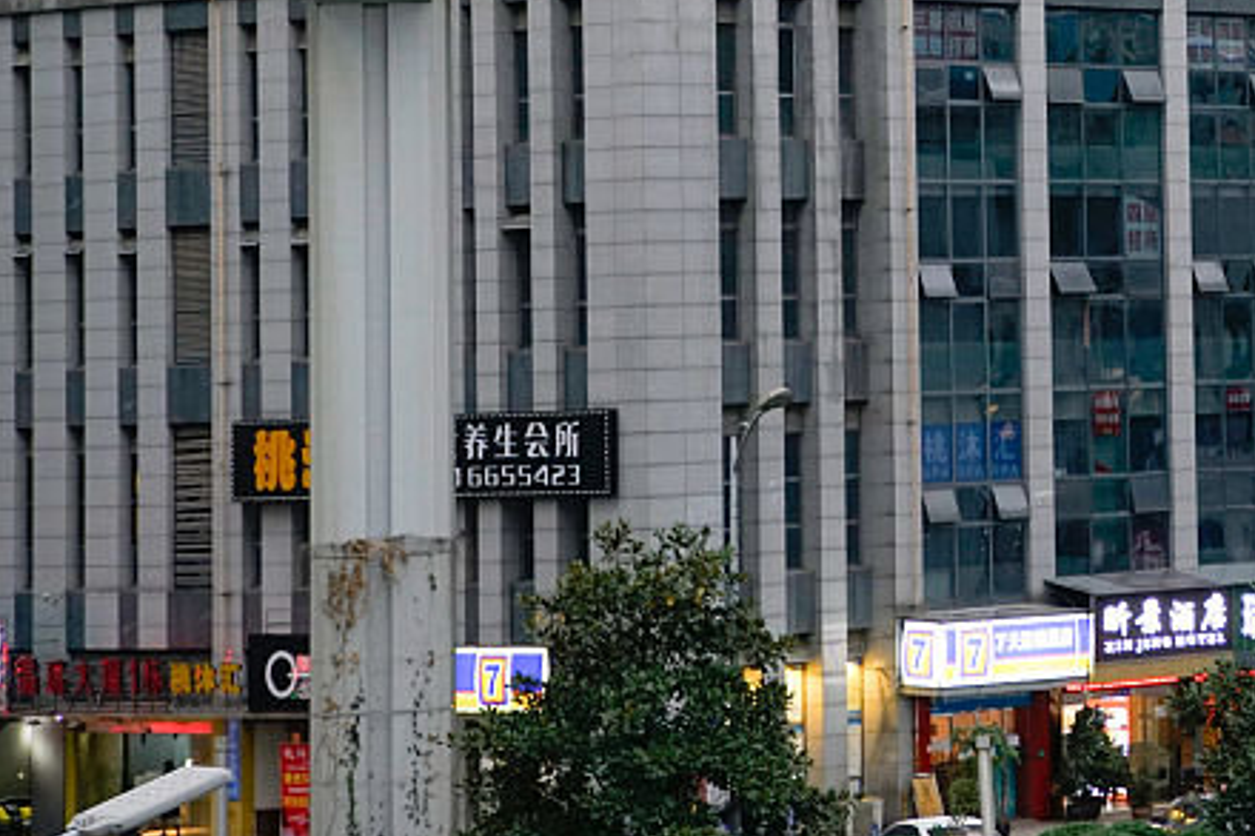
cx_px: 1683
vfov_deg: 8.1
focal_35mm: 169
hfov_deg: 11.8
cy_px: 26
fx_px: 5889
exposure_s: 1/80
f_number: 5.6
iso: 800
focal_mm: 62
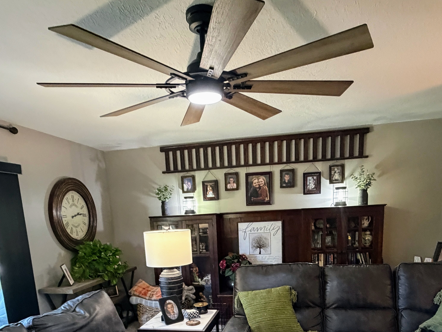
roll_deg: +3.1
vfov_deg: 47.4
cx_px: 218
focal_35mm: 27
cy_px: 283
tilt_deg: -11.4
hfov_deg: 65.3
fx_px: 345
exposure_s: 1/60
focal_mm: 2.22
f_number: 2.2
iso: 640
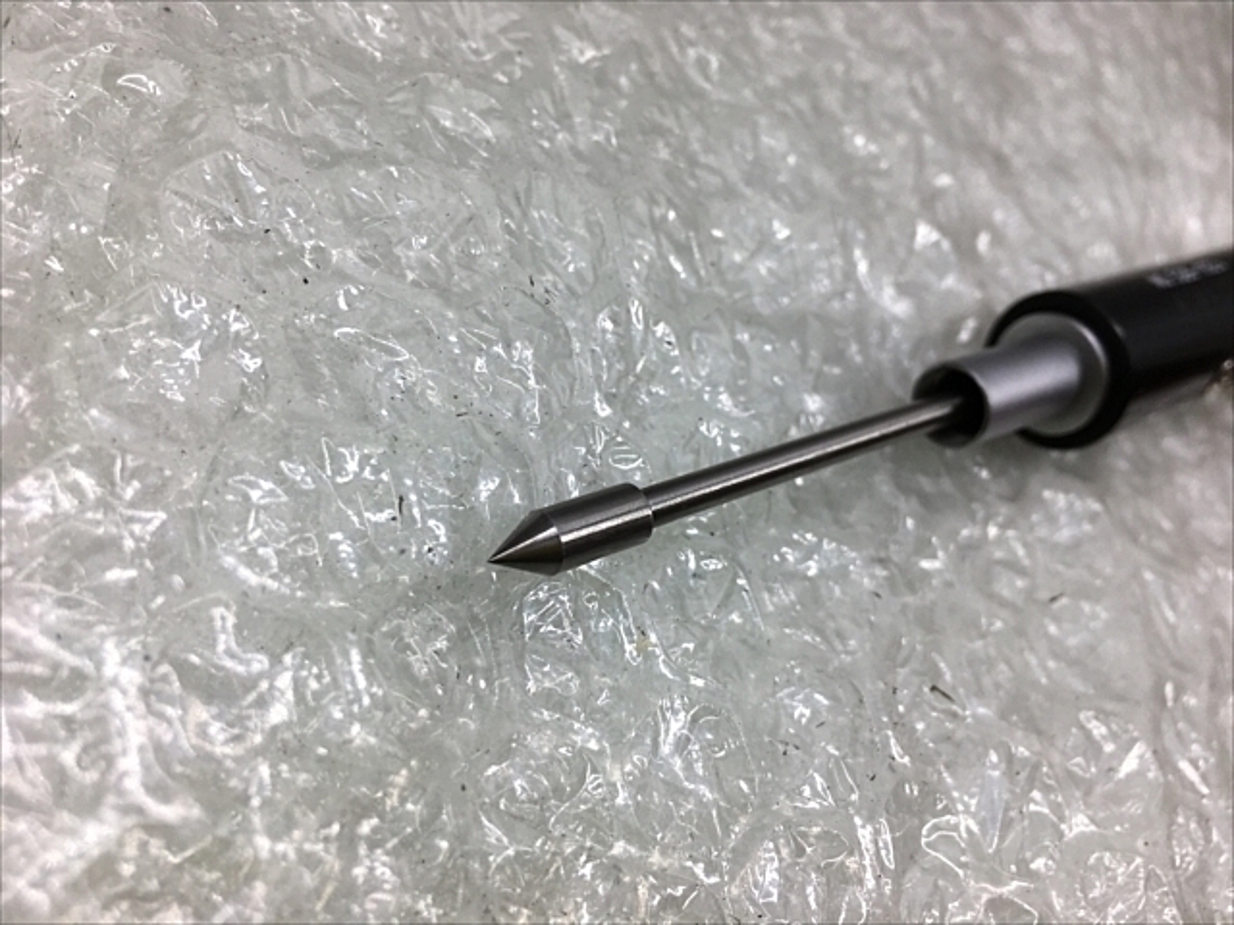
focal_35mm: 29
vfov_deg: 48.2
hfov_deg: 61.7
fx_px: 1034
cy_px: 462
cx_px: 617
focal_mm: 4.15
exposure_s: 1/120
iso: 25
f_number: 2.2
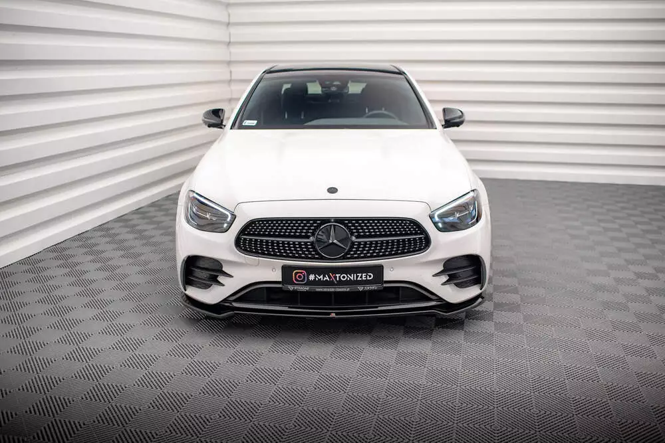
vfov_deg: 37.4
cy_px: 221
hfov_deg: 53.8
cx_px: 336
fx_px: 655
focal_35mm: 35
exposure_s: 1/160
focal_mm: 35
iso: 1000
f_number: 2.5
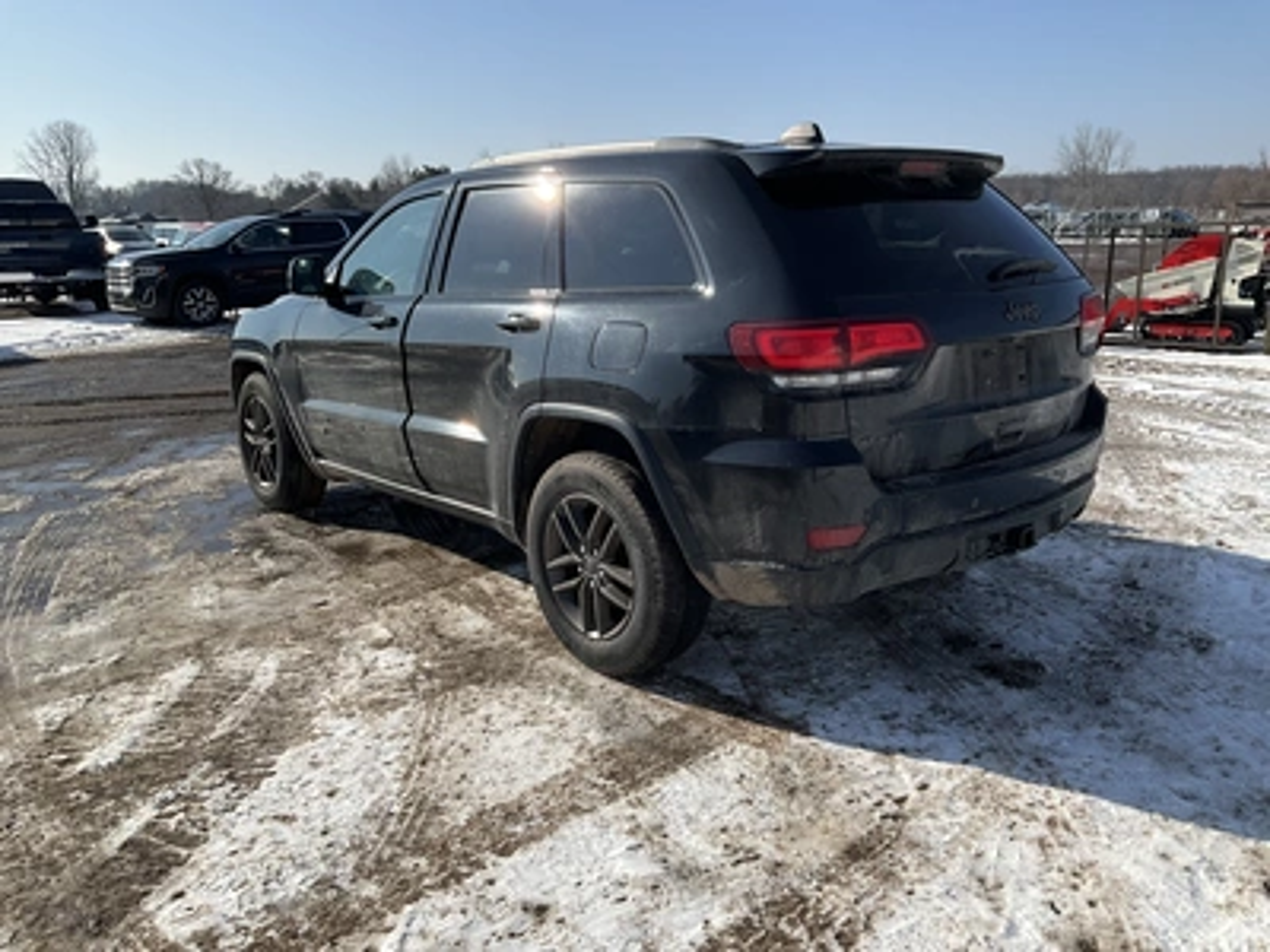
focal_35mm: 29
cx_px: 635
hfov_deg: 61.7
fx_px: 1064
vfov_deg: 48.2
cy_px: 476
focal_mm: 3
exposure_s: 1/2801
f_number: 1.8
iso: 25
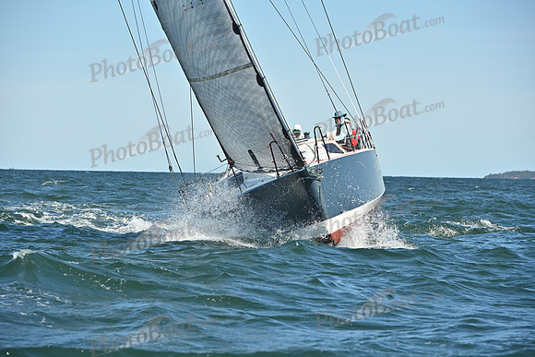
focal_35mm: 200
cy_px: 178
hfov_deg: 10.3
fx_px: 2973
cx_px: 268
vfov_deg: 6.9
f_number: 9
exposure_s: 1/1250
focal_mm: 200
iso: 320
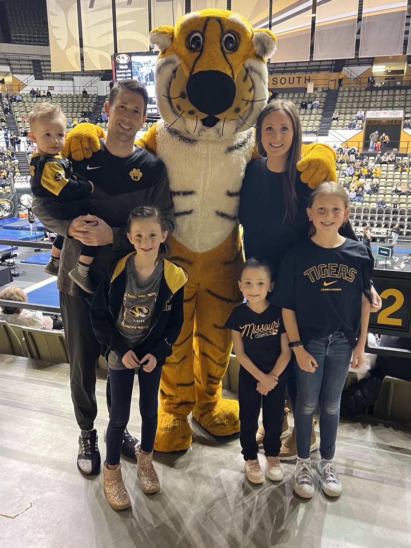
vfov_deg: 67.3
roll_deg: +0.6
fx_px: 412
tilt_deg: -14.6
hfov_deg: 53.1
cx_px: 206
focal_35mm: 26
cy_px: 274
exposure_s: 1/60
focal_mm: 5.7
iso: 320
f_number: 1.5
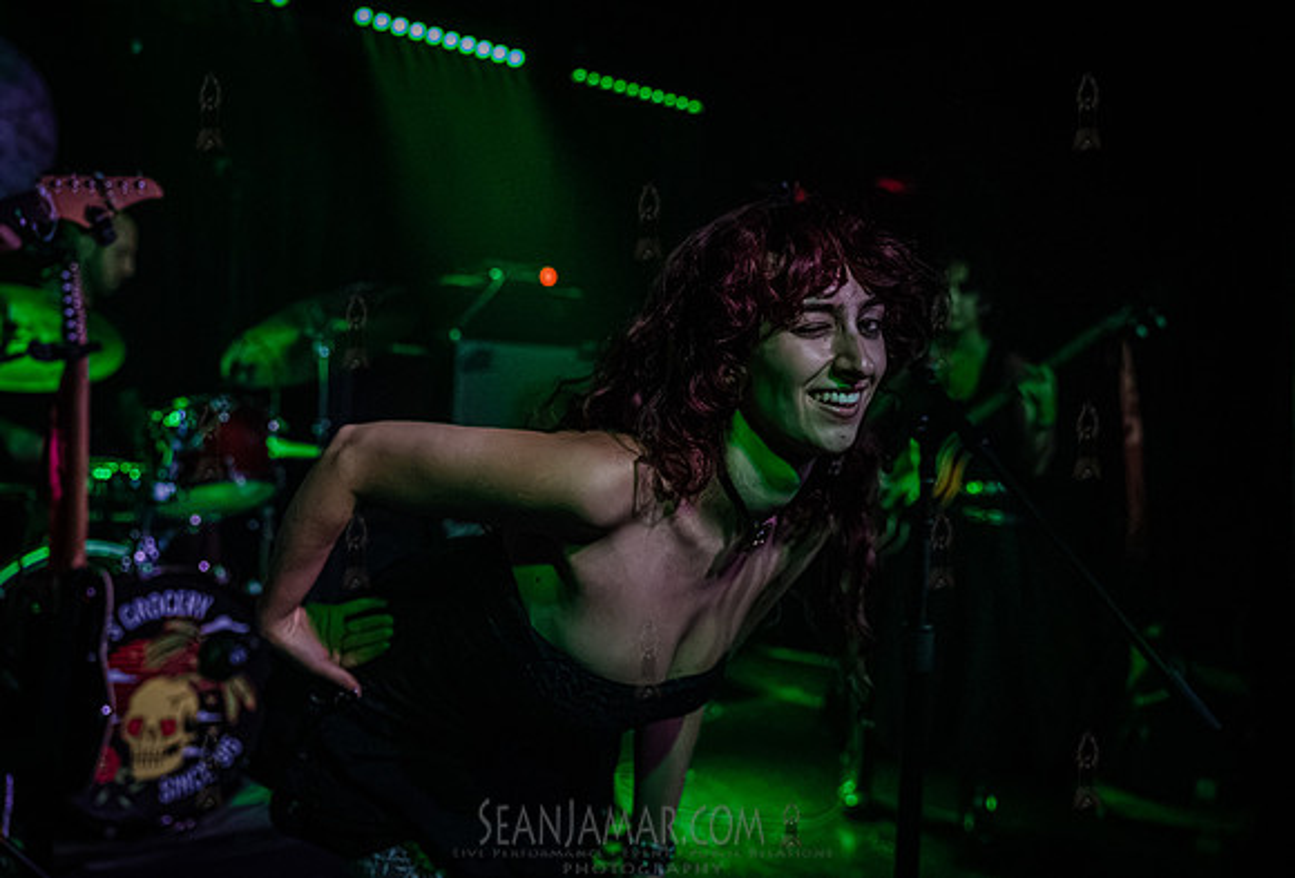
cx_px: 652
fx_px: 1455
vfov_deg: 33.5
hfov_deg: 48.0
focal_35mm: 40
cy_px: 405
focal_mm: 35
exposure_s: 1/320
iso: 16000
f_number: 3.2
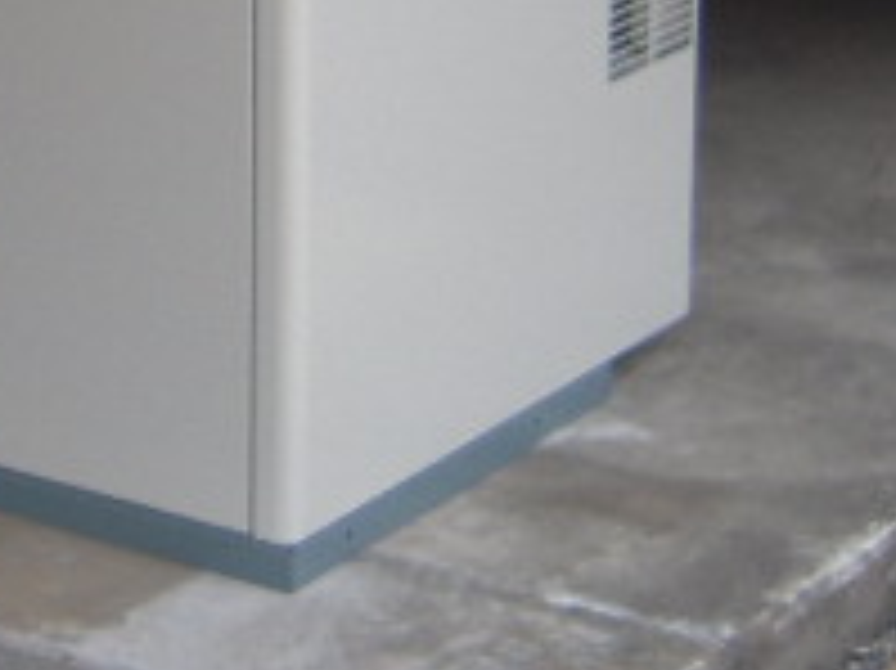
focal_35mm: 144
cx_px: -140
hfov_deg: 13.4
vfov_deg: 10.1
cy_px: -229
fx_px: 3725
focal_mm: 5
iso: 100
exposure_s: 1/320
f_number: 2.7
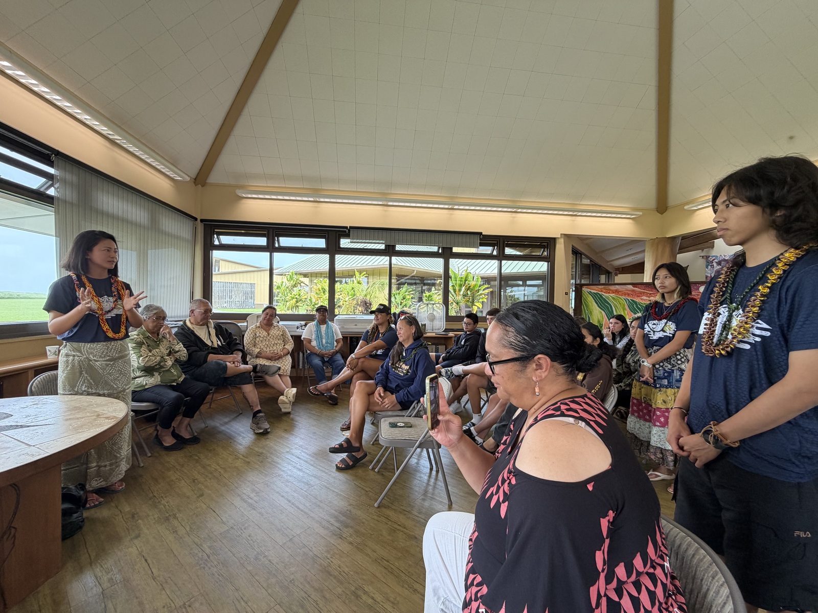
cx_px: 409
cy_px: 306
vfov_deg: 85.7
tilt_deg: +0.7
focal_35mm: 14
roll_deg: -0.9
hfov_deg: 102.1
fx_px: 331
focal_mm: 2.22
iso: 100
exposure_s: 1/120
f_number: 2.2
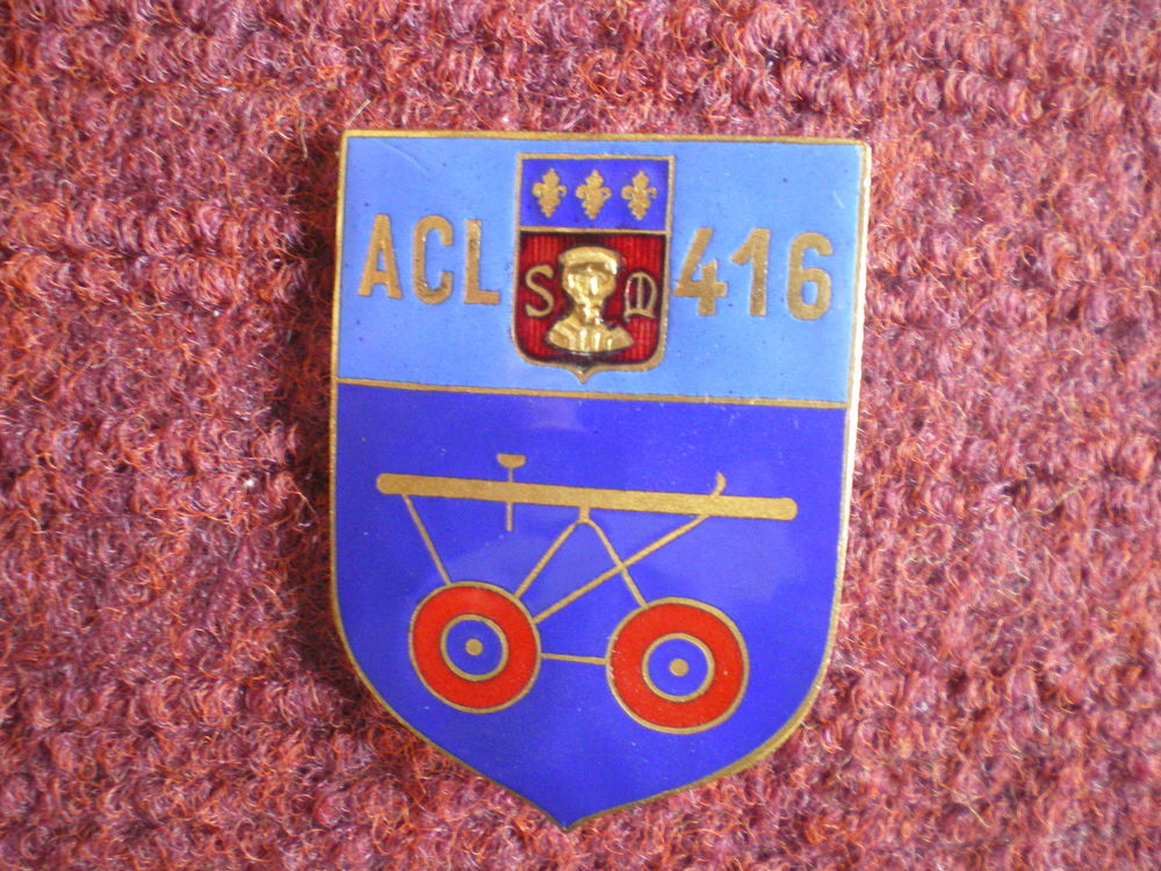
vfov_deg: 37.7
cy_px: 436
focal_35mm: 38
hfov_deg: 49.0
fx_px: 1274
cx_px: 580
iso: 400
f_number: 3.1
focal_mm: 6.3
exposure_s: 1/8
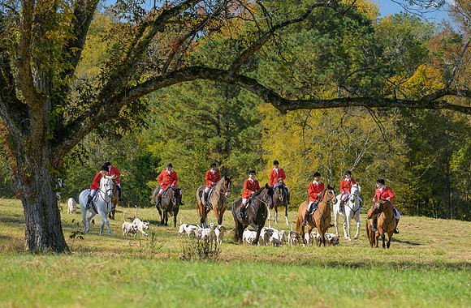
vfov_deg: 8.0
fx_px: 2194
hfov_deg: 12.3
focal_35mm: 169
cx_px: 263
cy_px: 175
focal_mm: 150
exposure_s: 1/640
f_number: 4
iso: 200
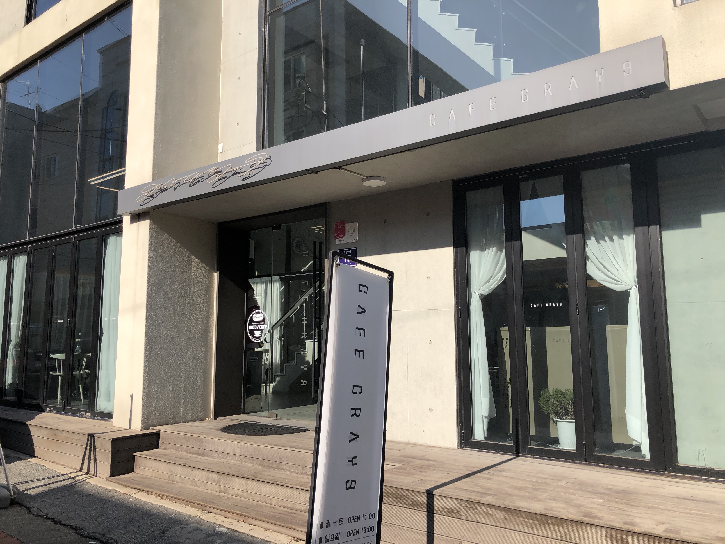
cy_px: 272
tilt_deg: +6.2
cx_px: 362
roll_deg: -1.5
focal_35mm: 28
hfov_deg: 63.4
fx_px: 586
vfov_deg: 49.7
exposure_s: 1/1845
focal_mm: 4
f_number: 1.8
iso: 20
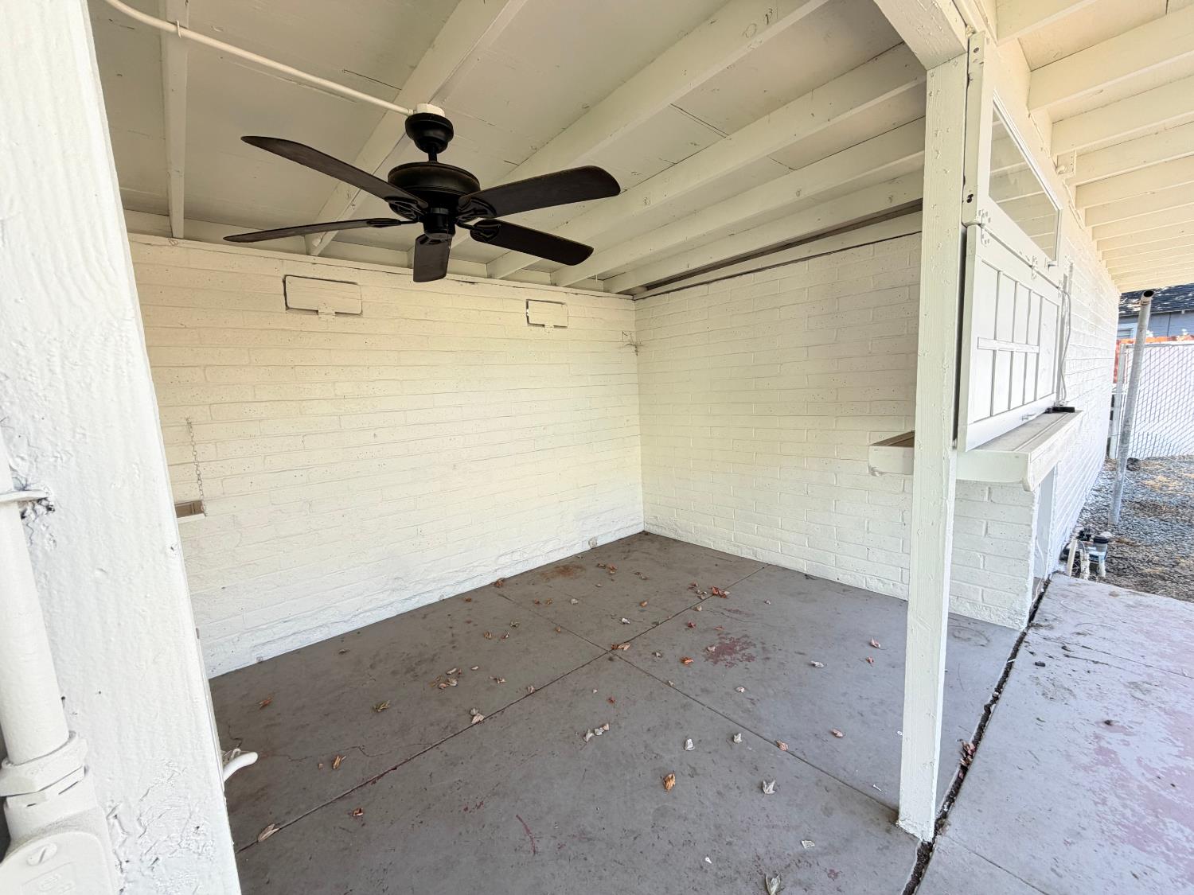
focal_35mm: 14
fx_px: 483
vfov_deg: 85.7
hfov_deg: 102.1
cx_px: 597
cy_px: 448
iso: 50
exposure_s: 1/121
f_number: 2.2
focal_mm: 2.22
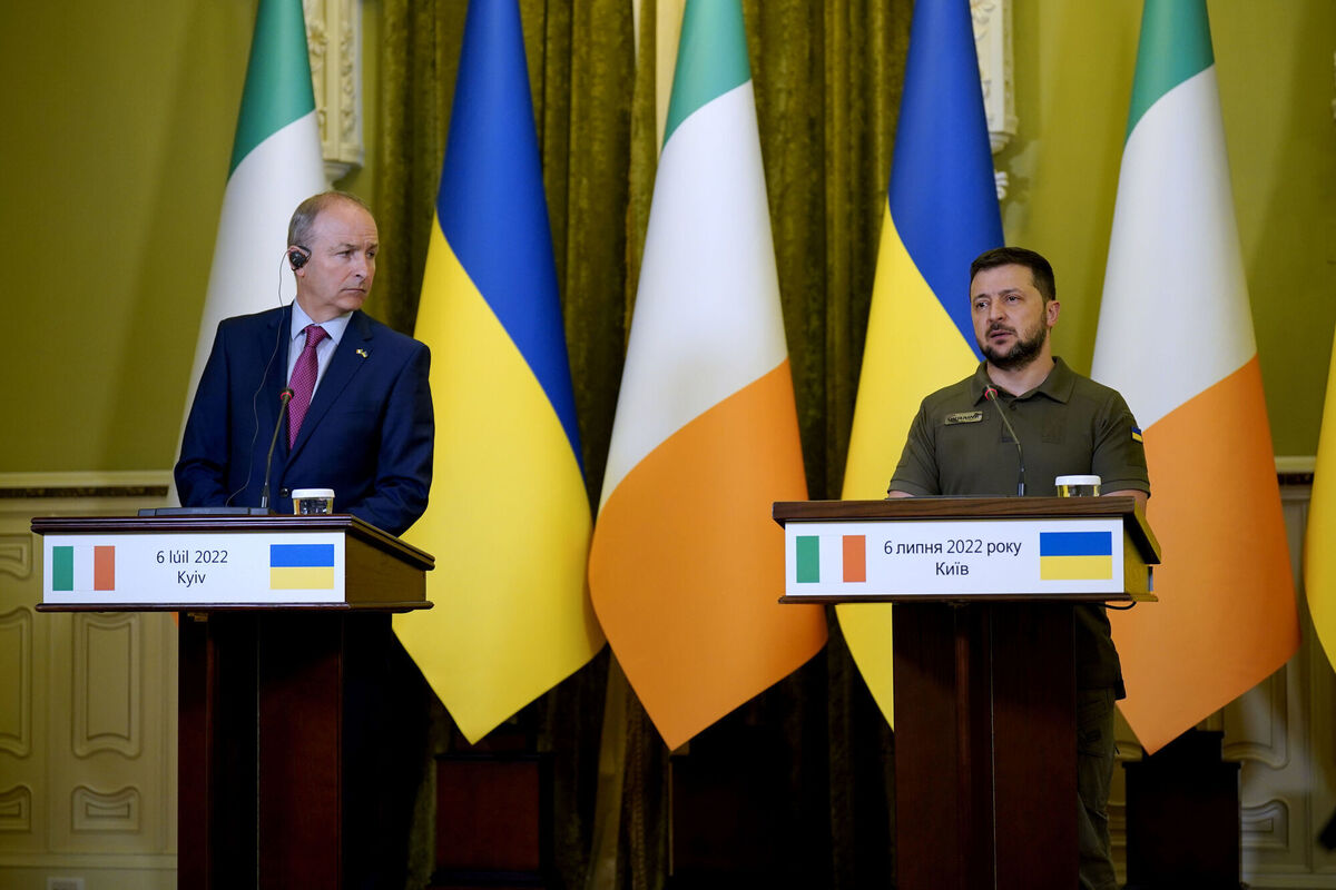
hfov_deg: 23.9
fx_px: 3154
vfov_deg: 16.1
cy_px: 445
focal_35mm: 85
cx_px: 668
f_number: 2.8
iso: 1600
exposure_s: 1/250
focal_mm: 85
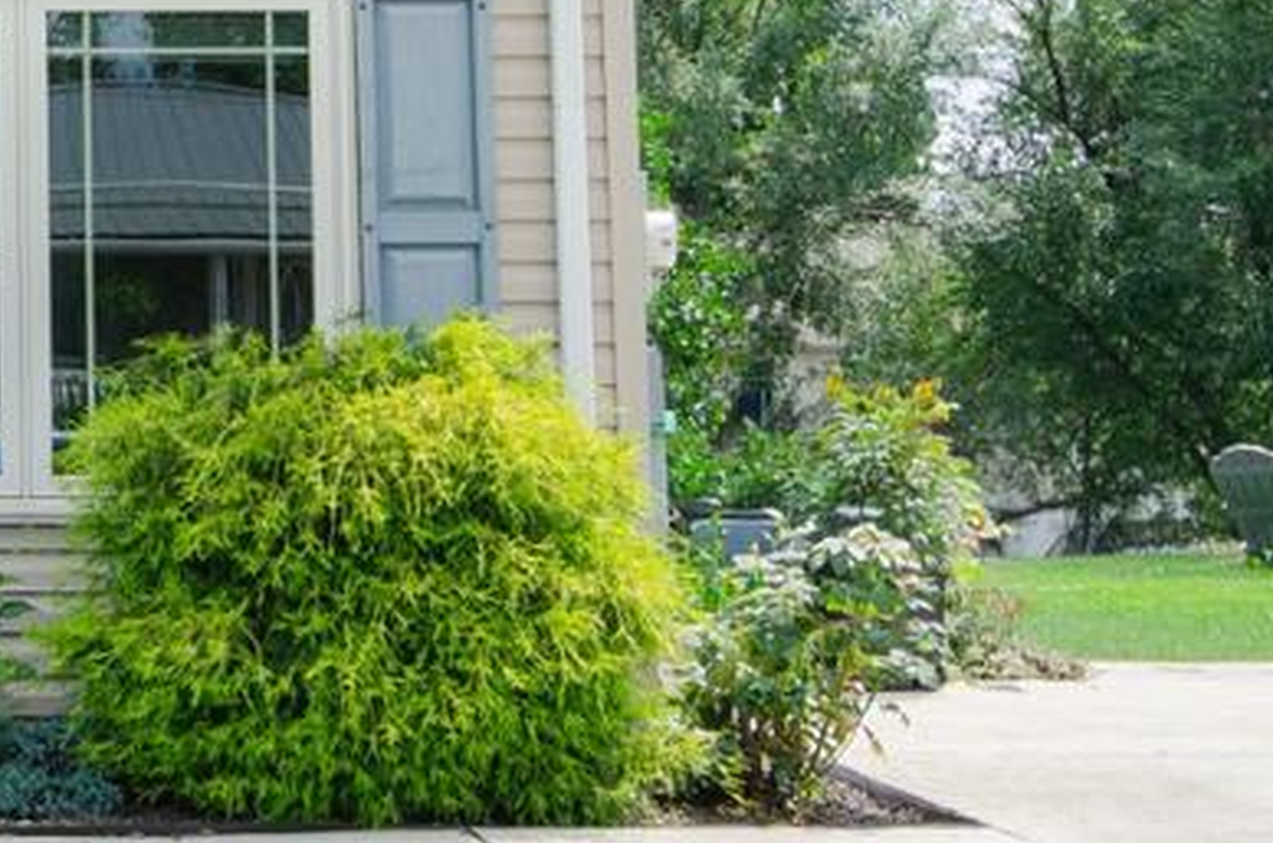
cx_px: -433
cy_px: -52
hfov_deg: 17.9
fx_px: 3736
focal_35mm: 106
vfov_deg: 12.7
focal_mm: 19
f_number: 5.6
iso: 100
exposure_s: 1/800
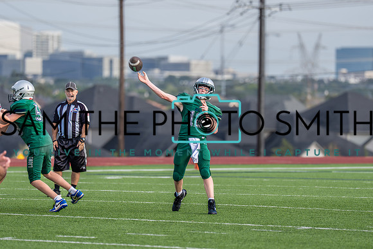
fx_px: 3423
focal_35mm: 330
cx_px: 195
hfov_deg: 6.2
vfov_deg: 4.2
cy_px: 127
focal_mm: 200
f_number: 2.8
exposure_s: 1/1000
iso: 160
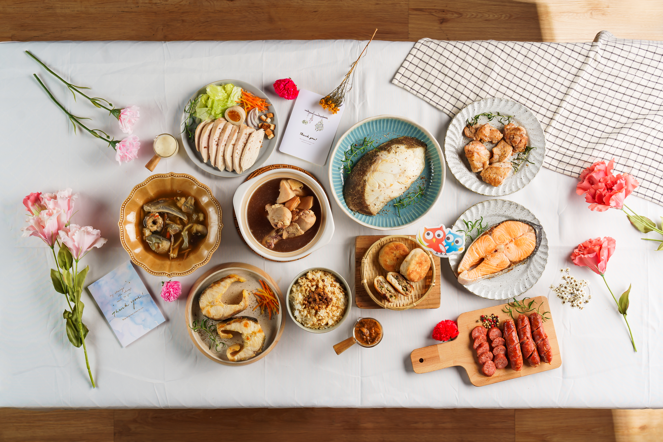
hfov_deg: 48.5
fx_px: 737
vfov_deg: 33.4
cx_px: 332
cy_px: 221
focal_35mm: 40
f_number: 6.3
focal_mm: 40
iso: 125
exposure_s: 1/125
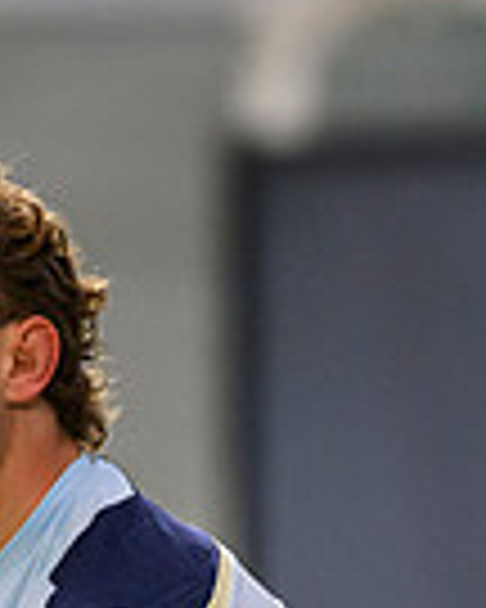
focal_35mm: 1968
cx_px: -288
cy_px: 767
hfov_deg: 0.8
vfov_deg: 1.0
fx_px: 35384
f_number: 3.2
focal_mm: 400
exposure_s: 1/1250
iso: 6400
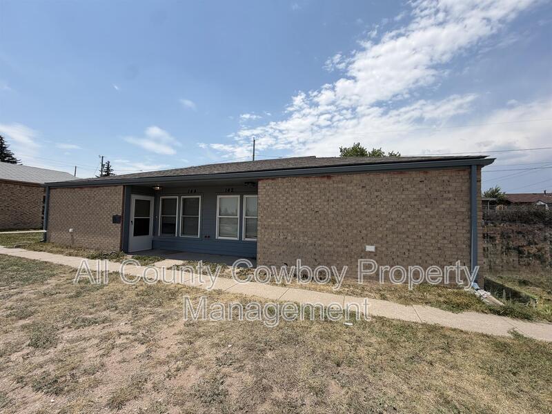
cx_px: 276
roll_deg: -1.5
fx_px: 223
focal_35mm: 14
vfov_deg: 85.7
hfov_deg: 102.1
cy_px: 207
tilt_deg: +2.5
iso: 20
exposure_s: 1/1235
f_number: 2.2
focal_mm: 2.22
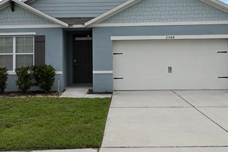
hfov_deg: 46.4
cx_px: 105
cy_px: 49
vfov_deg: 31.6
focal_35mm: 42
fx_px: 266
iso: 100
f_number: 13
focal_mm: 16
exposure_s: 1/200
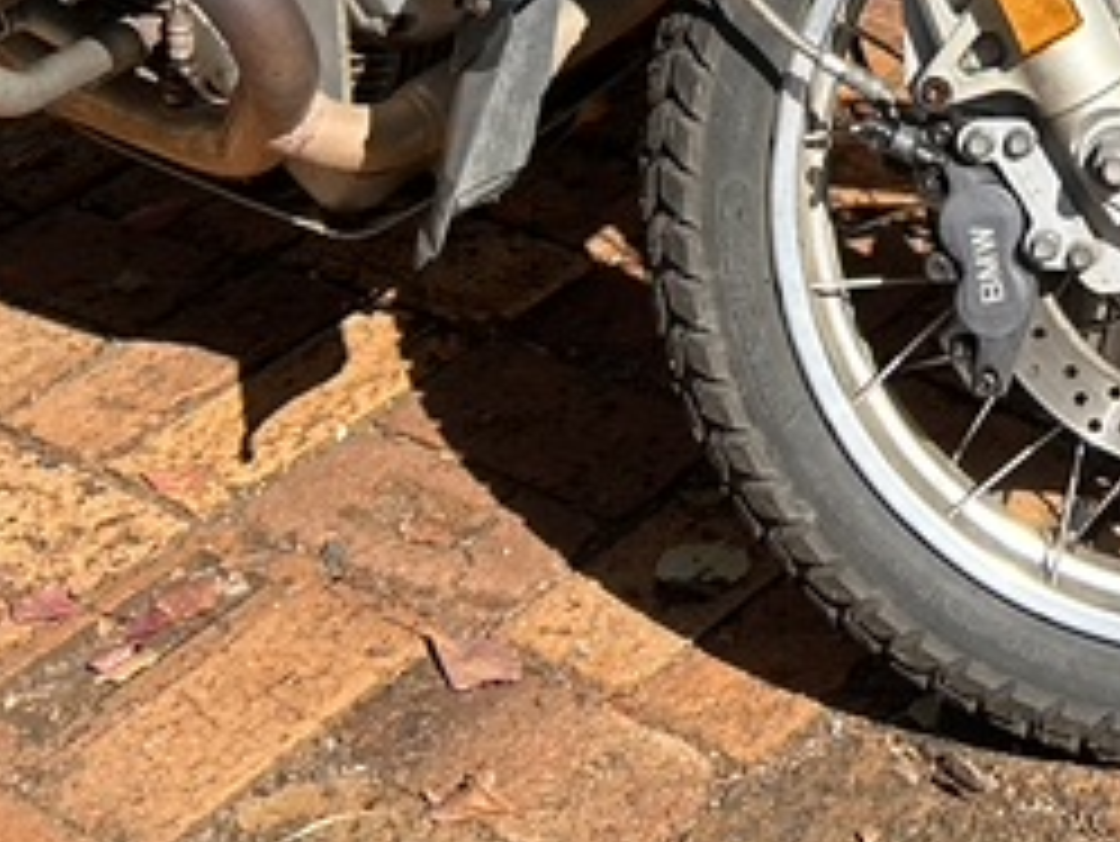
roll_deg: +0.4
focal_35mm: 107
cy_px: -536
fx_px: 3464
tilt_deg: -19.6
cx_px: 1336
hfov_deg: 17.5
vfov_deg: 12.9
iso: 50
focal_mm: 5.7
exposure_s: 1/1972
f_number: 1.5
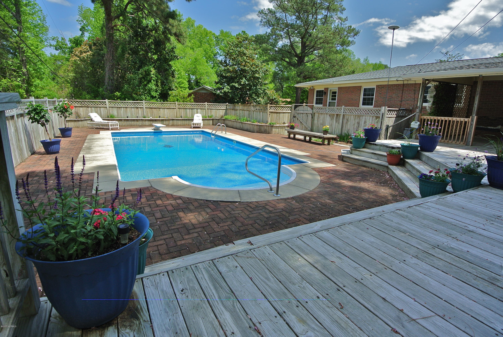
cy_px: 168
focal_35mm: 18
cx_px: 252
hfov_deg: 89.9
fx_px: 252
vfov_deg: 67.5
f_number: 4.5
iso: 100
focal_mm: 6.7
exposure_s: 1/640
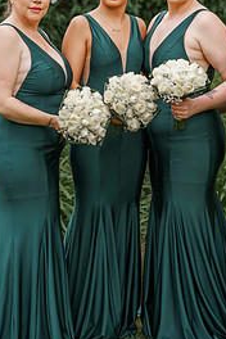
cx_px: 159
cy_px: 152
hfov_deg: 9.5
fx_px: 1365
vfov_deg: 14.2
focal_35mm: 145
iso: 100
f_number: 2.8
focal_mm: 85
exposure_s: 1/640
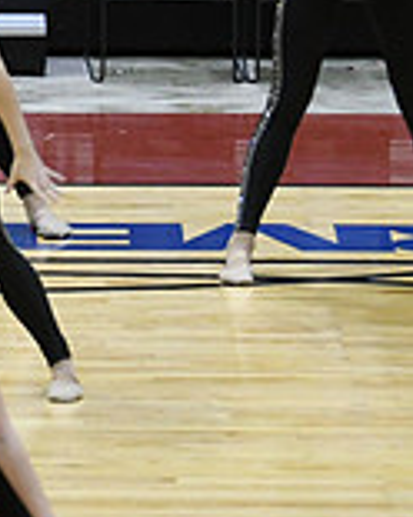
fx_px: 8205
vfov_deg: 3.6
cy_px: 172
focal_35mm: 537
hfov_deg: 2.9
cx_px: -550
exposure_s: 1/400
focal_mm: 102
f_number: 4
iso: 5000
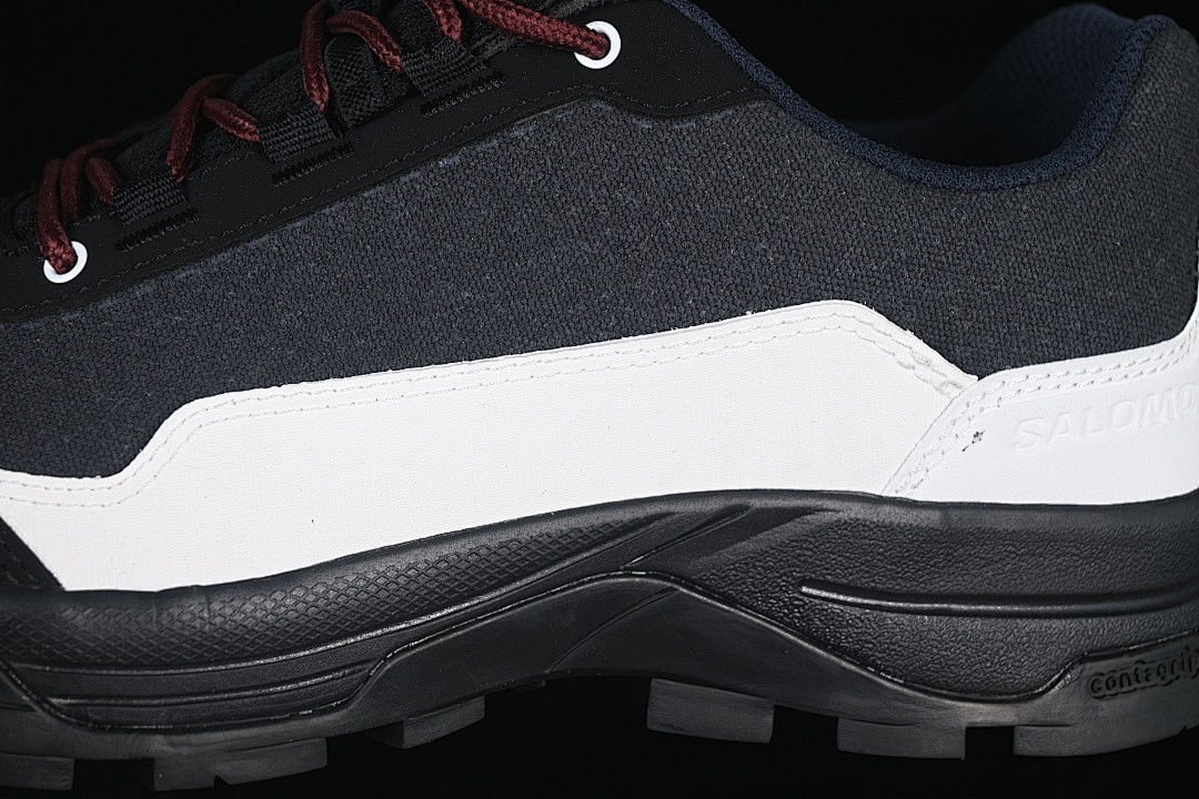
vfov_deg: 18.2
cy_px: 400
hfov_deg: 27.0
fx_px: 2498
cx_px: 600
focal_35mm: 75
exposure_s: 1/50
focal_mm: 50
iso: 160
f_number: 6.3
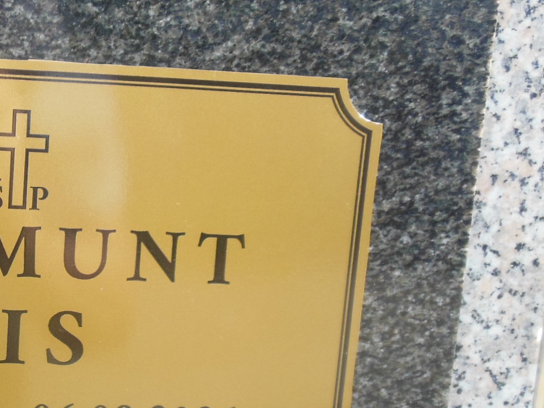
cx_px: -29
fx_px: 959
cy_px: 347
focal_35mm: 61
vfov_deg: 23.5
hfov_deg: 29.1
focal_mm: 4.5
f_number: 3.2
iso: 125
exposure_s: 1/320
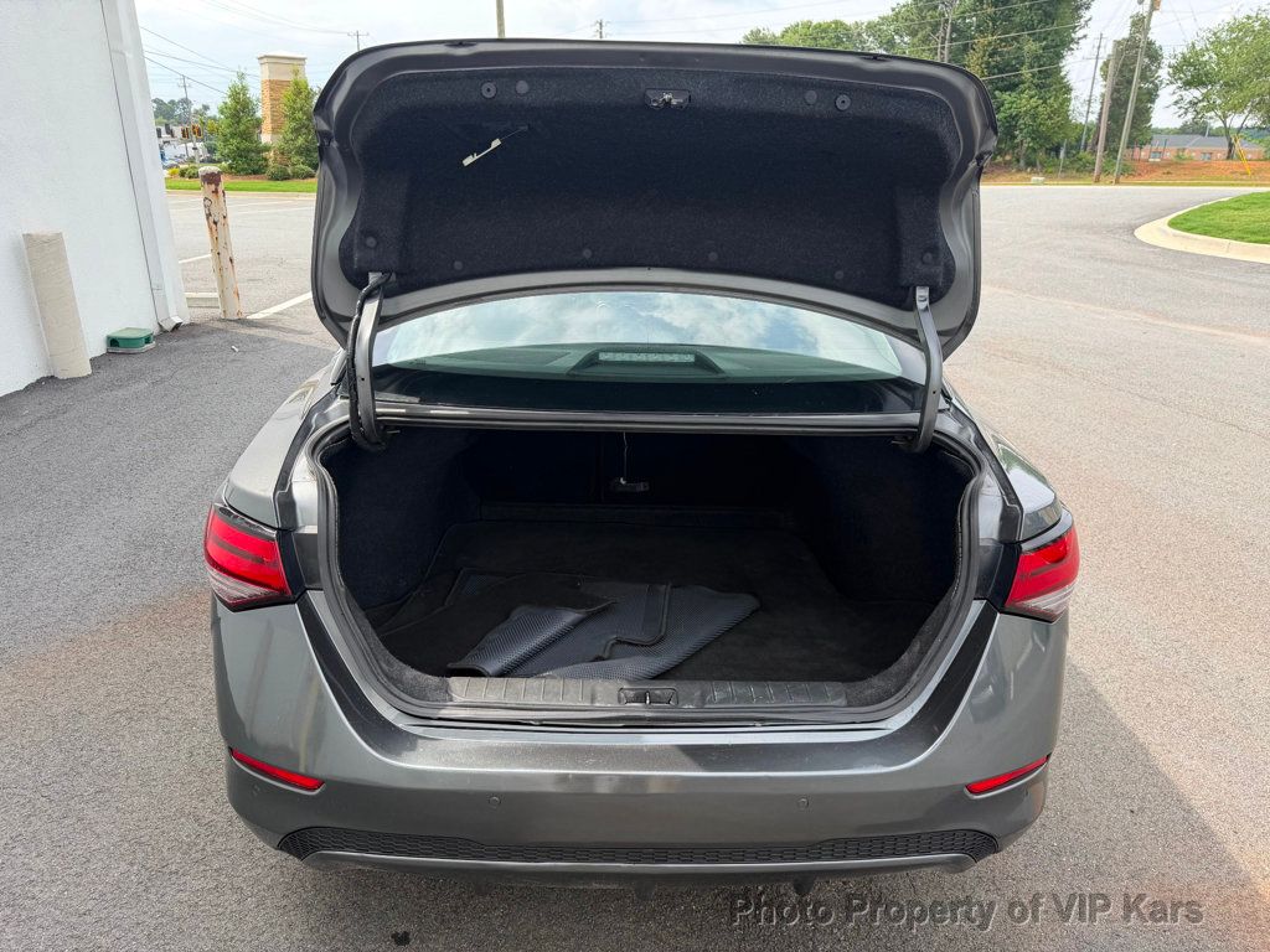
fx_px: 881
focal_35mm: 24
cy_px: 476
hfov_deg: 71.6
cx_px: 635
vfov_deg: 56.8
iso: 80
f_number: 1.78
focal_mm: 6.76
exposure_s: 1/1106
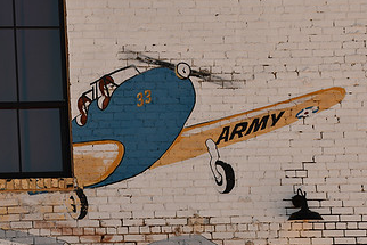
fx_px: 2152
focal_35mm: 211
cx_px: 87
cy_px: 116
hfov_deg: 9.7
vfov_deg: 6.5
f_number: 10
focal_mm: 78
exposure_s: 1/640
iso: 200
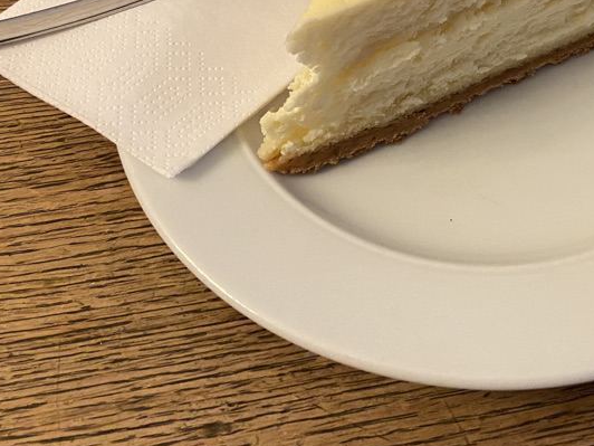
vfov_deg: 28.4
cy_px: 85
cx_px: 429
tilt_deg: -52.1
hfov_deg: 37.5
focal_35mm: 50
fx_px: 858
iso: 320
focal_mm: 4.25
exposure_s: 1/50
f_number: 1.8
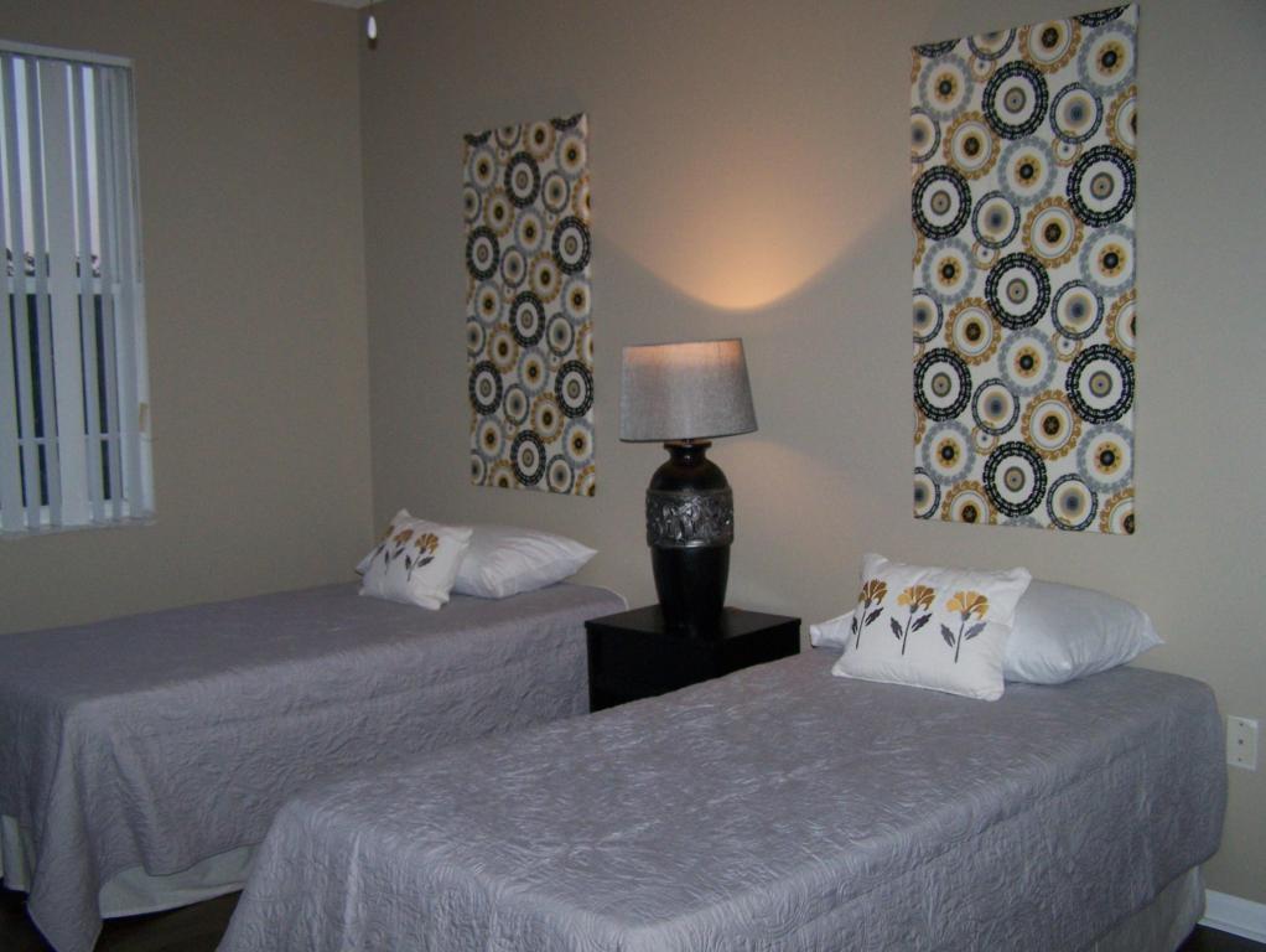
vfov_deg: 37.8
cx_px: 633
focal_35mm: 38
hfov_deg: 48.9
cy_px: 476
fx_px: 1391
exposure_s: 1/60
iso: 160
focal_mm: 6.3
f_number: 2.8
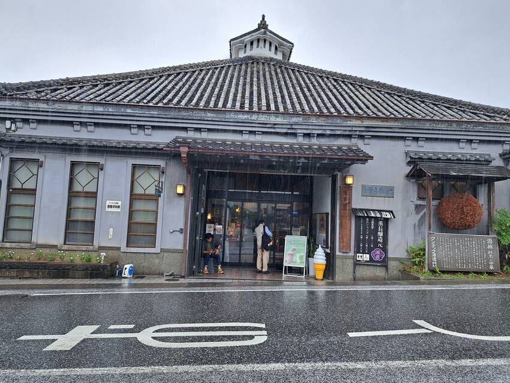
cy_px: 192
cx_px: 255
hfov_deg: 71.6
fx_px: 354
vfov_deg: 56.8
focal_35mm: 24
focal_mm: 5.23
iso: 50
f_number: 1.8
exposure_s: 1/140
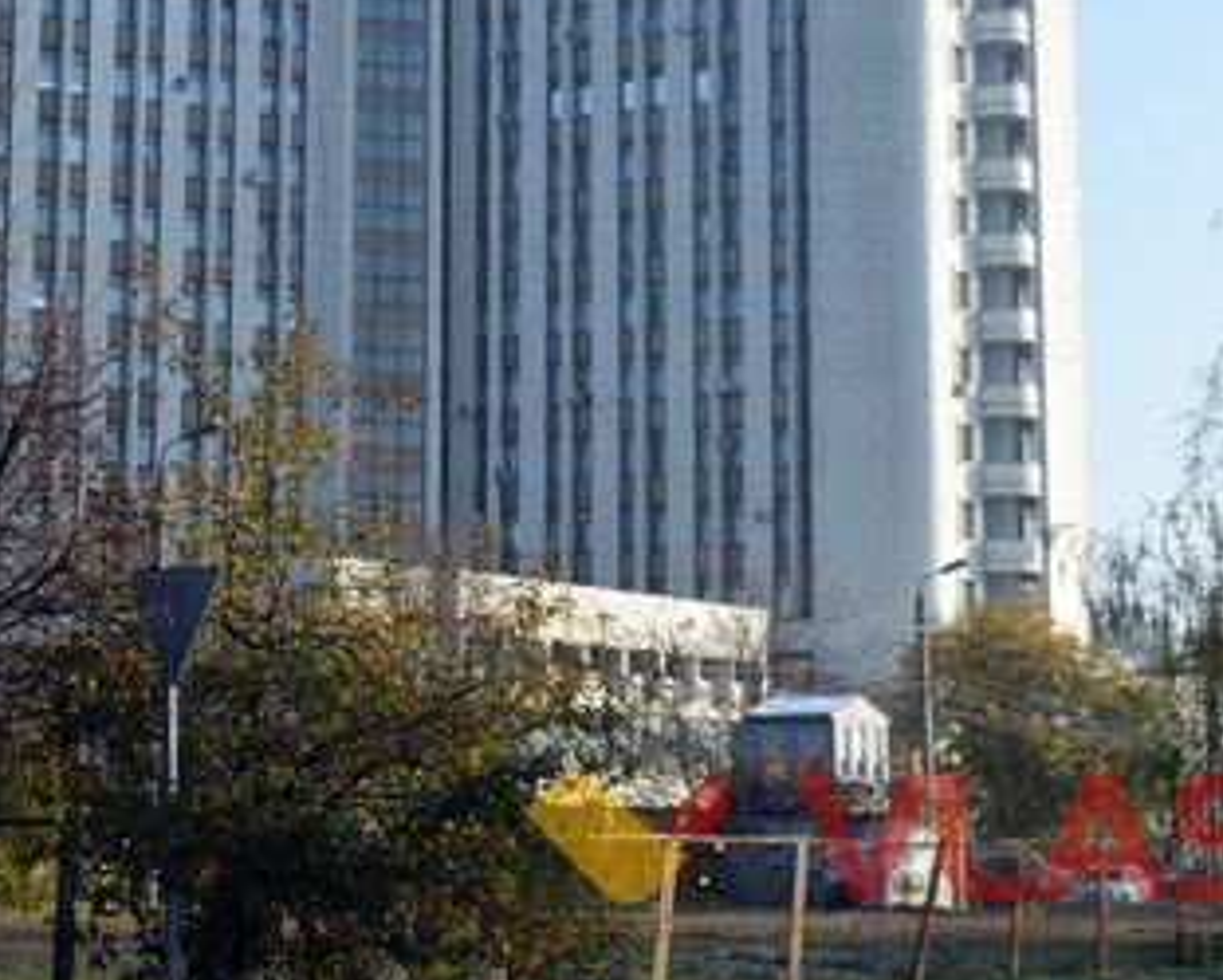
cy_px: 305
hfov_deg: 20.0
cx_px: 287
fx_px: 3440
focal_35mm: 95
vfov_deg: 16.2
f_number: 7.1
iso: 100
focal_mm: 30
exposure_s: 1/200
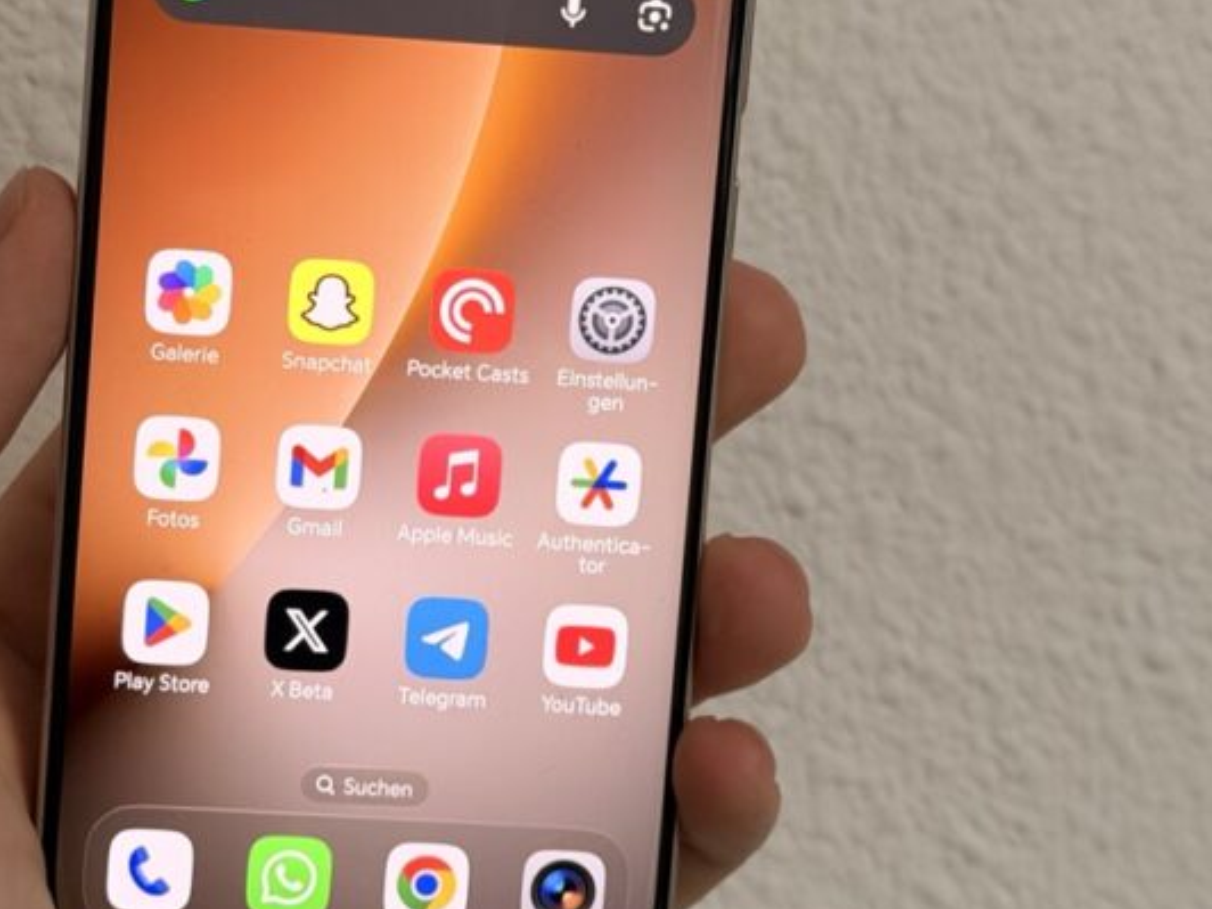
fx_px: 3221
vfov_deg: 16.0
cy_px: 318
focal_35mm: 92
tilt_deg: -5.2
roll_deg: +15.0
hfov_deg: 21.2
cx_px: 387
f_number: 1.78
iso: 160
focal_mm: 6.76
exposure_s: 1/60
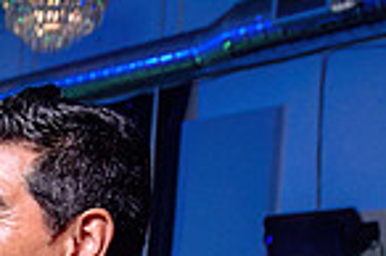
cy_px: 435
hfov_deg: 16.4
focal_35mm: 109
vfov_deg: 11.7
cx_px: -255
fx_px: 1167
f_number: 3.2
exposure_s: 1/50
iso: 800
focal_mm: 24
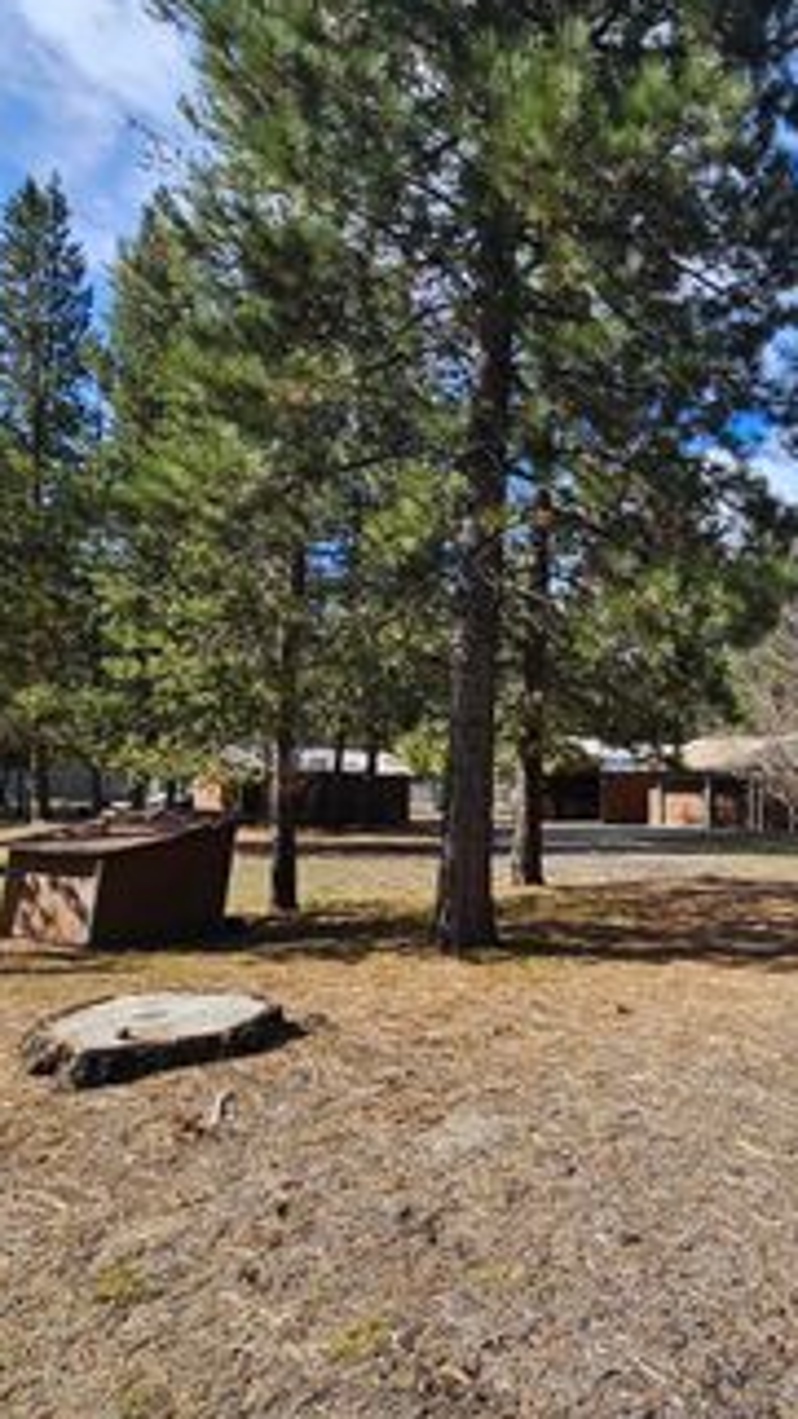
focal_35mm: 22
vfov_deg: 80.8
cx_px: 776
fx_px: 828
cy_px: 804
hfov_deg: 44.7
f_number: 2.2
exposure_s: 1/1163
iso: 50
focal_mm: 2.2
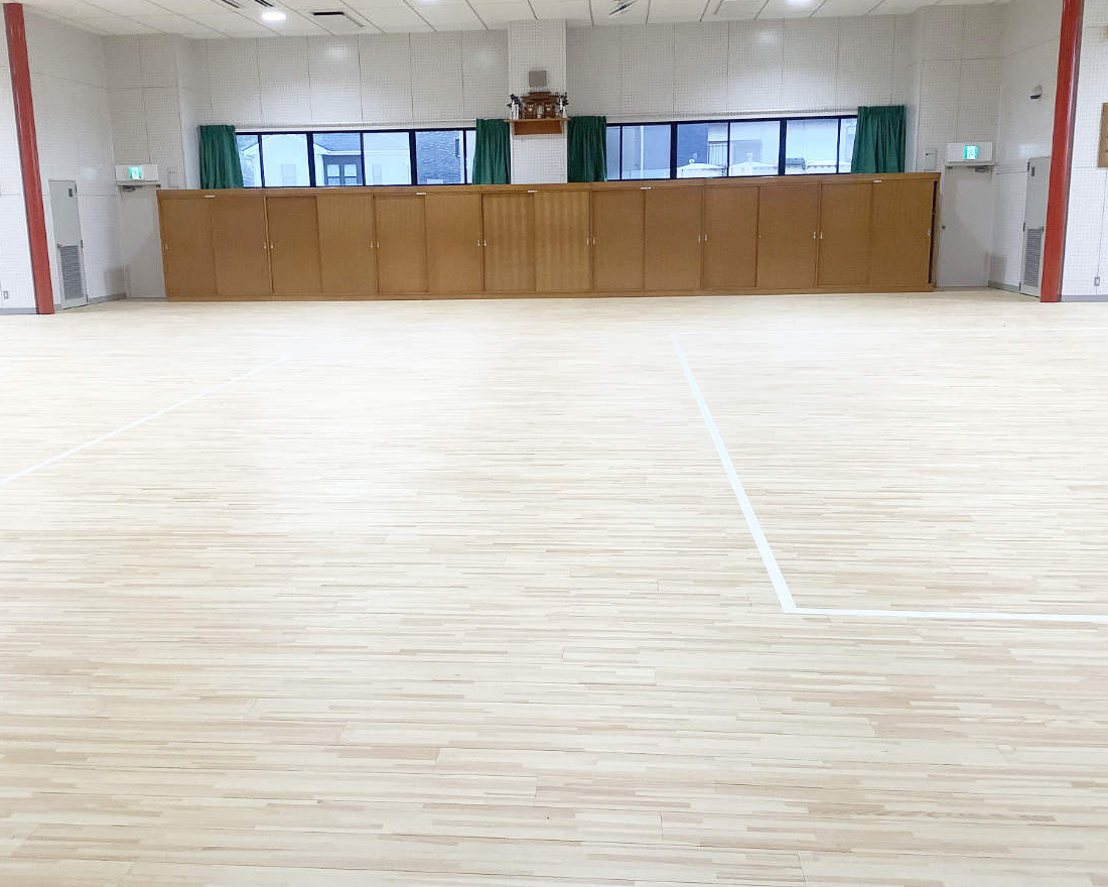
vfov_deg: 44.5
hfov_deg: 54.2
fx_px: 1082
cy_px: 434
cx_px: 519
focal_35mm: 33
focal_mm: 3.3
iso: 50
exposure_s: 1/120
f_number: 2.4
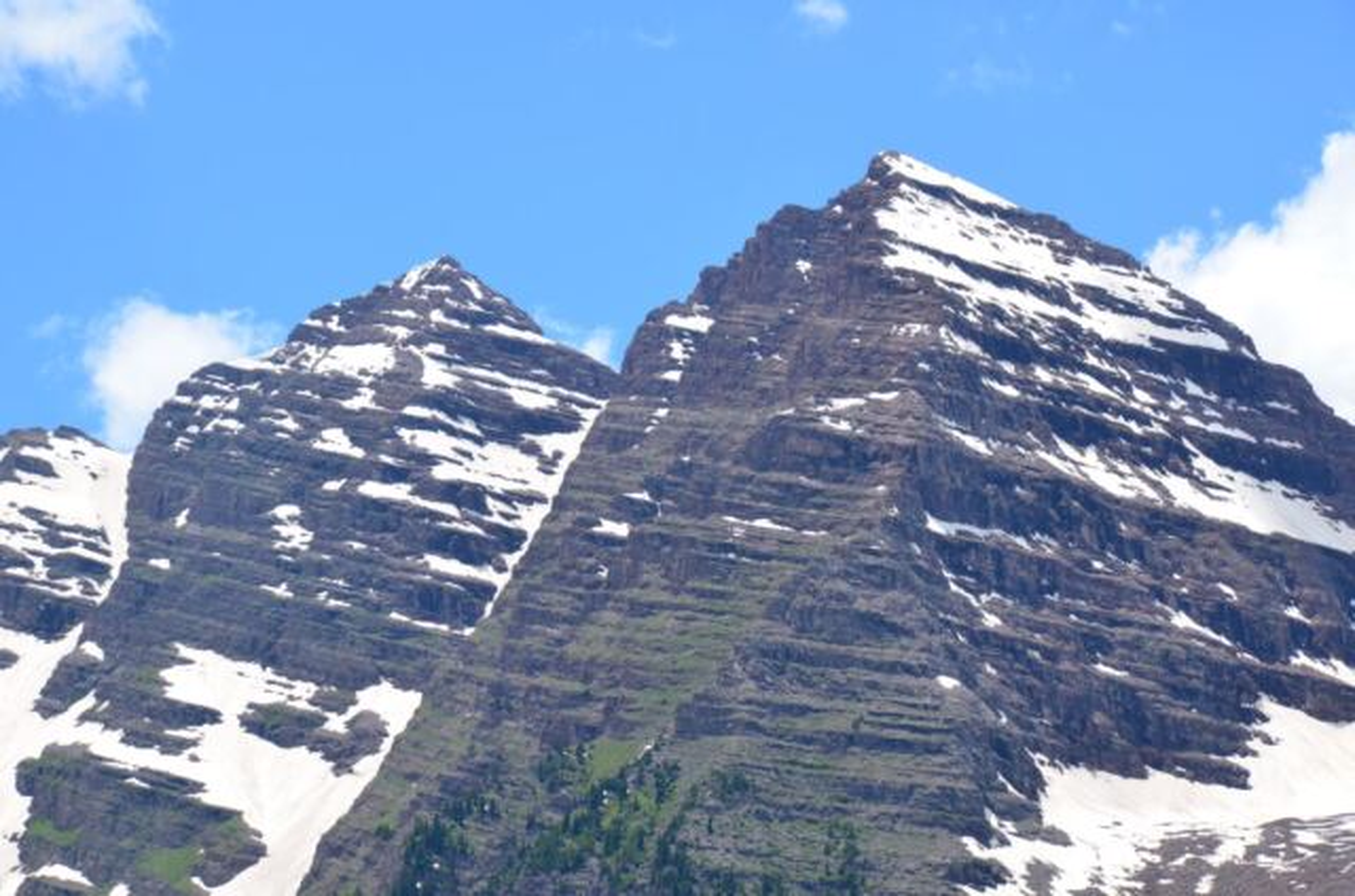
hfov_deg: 13.1
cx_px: 678
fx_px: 5912
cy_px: 448
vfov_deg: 8.7
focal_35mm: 158
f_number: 16
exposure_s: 1/160
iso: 200
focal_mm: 105
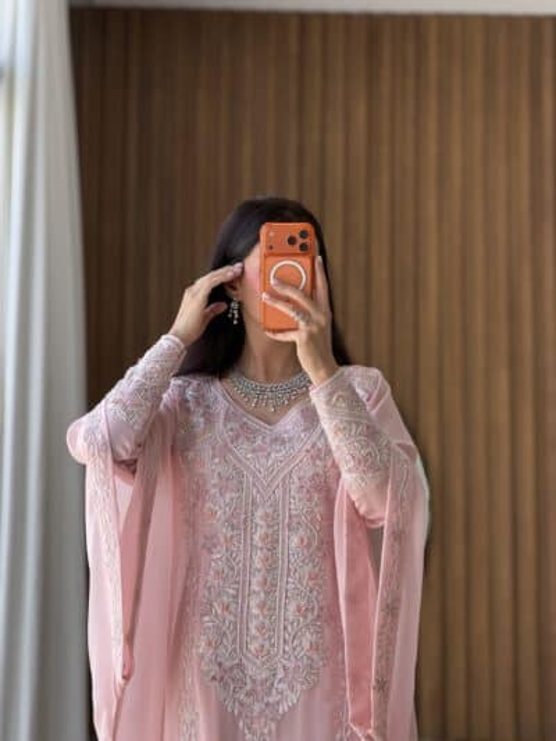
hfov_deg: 14.8
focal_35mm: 100
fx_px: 2141
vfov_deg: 19.6
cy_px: 370
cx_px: 278
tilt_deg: -15.7
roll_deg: -0.7
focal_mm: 16.89
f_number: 2.8
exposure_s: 1/121
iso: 100
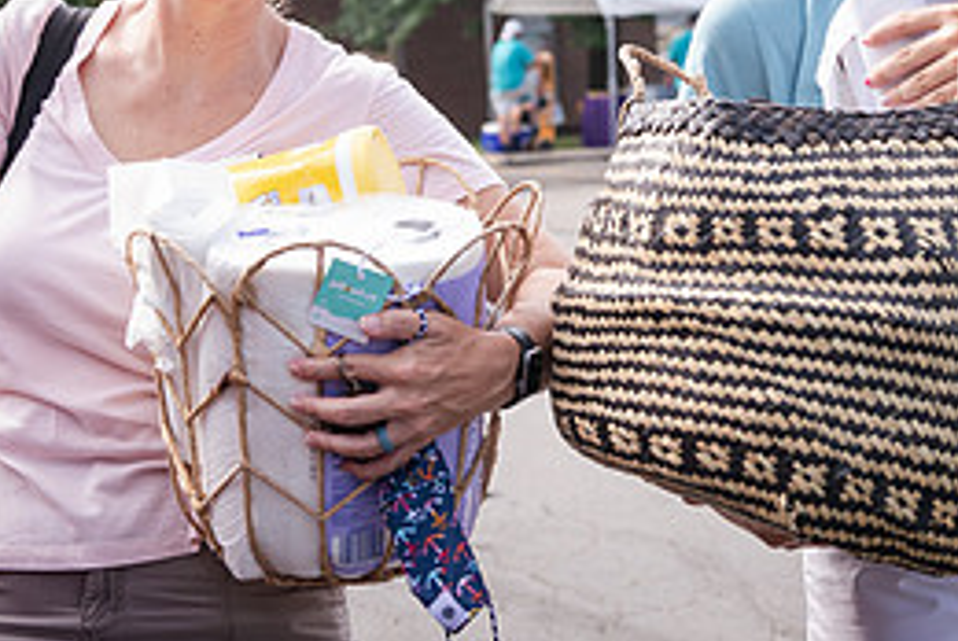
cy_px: -28
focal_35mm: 107
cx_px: 553
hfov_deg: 19.1
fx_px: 2851
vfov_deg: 12.6
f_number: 4.5
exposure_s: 1/400
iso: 200
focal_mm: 48
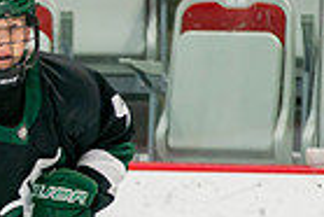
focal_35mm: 1057
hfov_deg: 1.9
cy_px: 286
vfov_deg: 1.3
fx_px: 9523
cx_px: -99
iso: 1000
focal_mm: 200
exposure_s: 1/640
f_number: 3.2
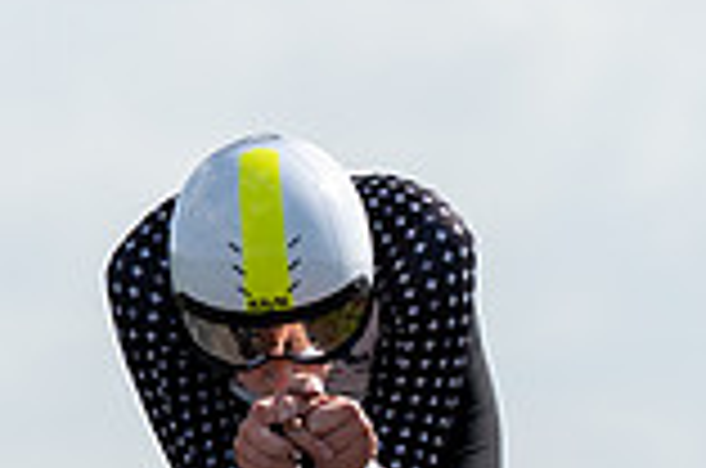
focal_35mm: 1179
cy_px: 748
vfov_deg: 1.2
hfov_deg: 1.8
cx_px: 219
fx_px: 23074
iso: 100
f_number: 4
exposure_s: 1/1000
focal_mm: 200
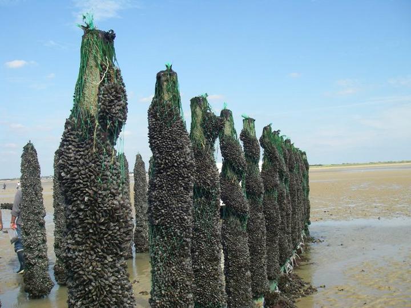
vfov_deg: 37.7
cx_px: 206
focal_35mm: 38
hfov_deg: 49.0
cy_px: 154
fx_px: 451
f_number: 6.6
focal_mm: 6.3
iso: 64
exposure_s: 1/125
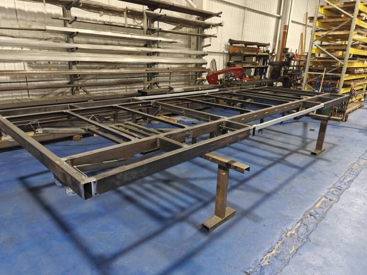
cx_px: 184
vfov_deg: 58.9
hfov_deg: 73.9
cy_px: 138
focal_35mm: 23
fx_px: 244
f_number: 1.6
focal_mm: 6.06
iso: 1250
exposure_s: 1/100
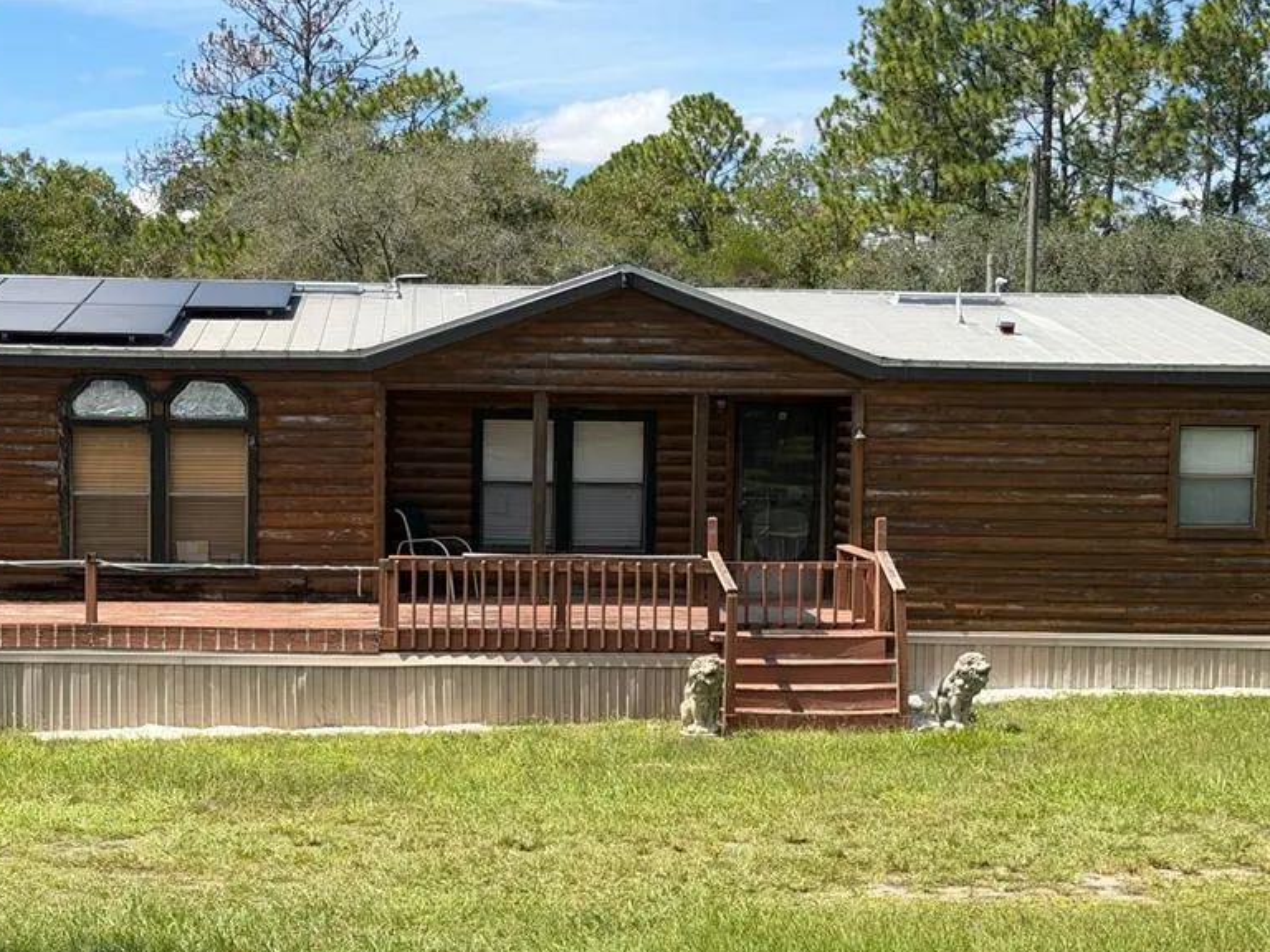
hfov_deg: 30.2
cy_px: 607
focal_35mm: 64
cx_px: 559
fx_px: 2348
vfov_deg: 22.9
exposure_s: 1/3534
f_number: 1.78
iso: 64
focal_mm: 6.76
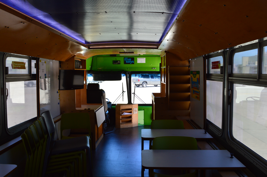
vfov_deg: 39.9
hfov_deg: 57.3
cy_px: 88
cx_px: 134
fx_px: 245
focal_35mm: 33
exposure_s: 1/125
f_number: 9
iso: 400
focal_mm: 22
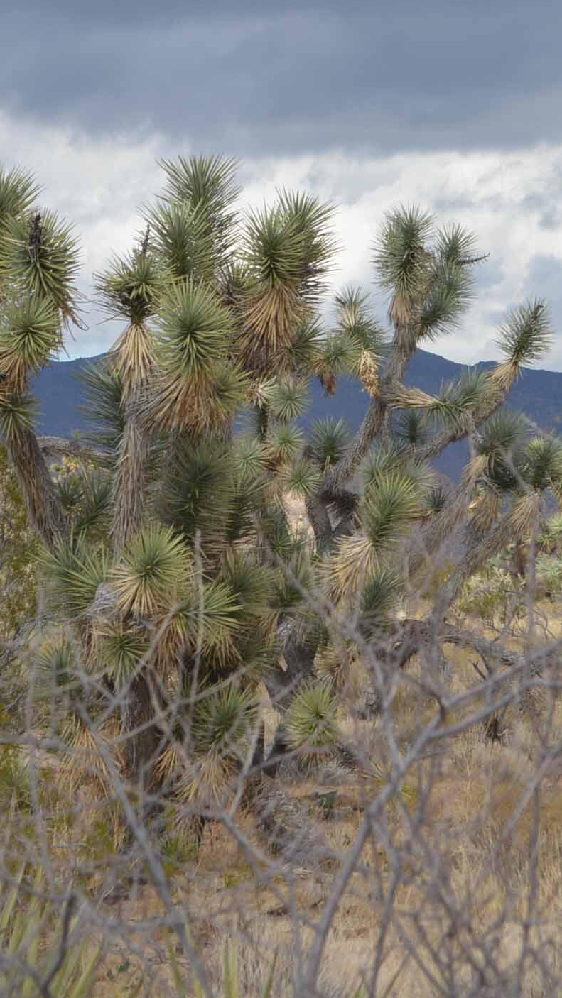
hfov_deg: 6.6
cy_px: 365
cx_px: 484
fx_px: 4877
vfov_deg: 11.7
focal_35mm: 184
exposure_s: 1/250
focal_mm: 55
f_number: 8
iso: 125
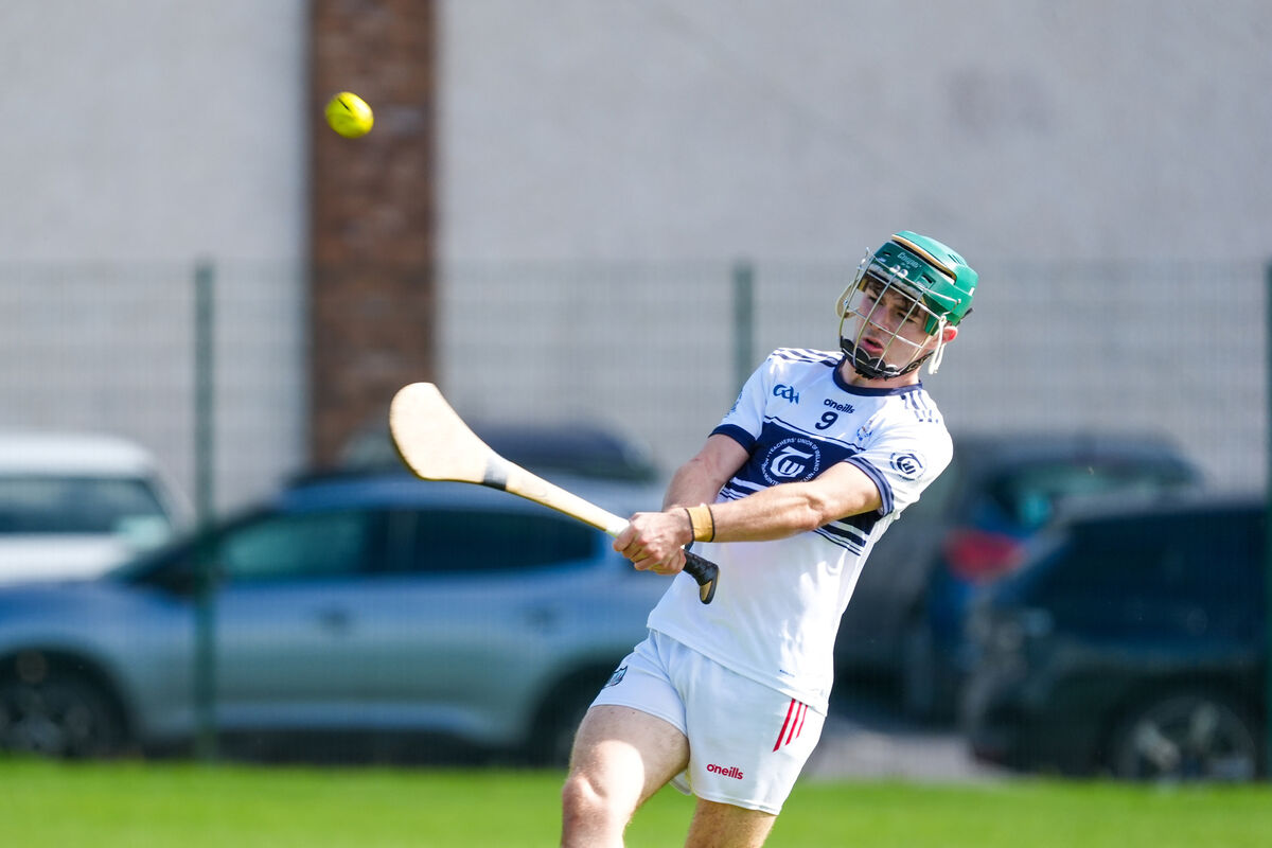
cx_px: 636
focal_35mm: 600
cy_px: 424
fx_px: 21198
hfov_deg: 3.4
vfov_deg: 2.3
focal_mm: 600
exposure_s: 1/800
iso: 400
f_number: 6.3
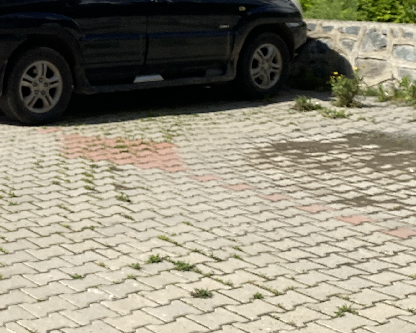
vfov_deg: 19.8
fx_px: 948
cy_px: 83
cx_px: -20
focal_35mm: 77
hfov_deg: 23.5
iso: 32
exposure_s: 1/2755
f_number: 1.8
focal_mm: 4.25
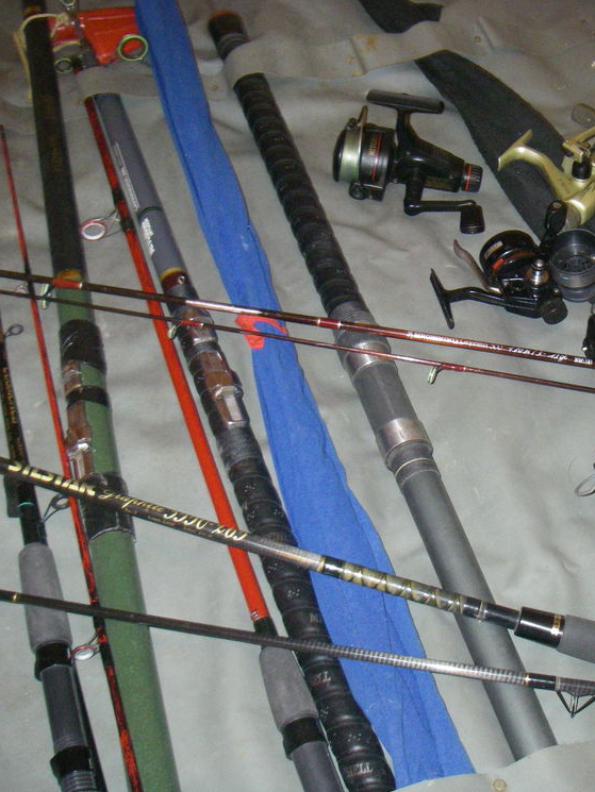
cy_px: 394
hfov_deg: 28.2
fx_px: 1168
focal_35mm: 51
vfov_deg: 37.5
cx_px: 442
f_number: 3.3
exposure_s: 1/50
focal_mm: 6.3
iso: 400
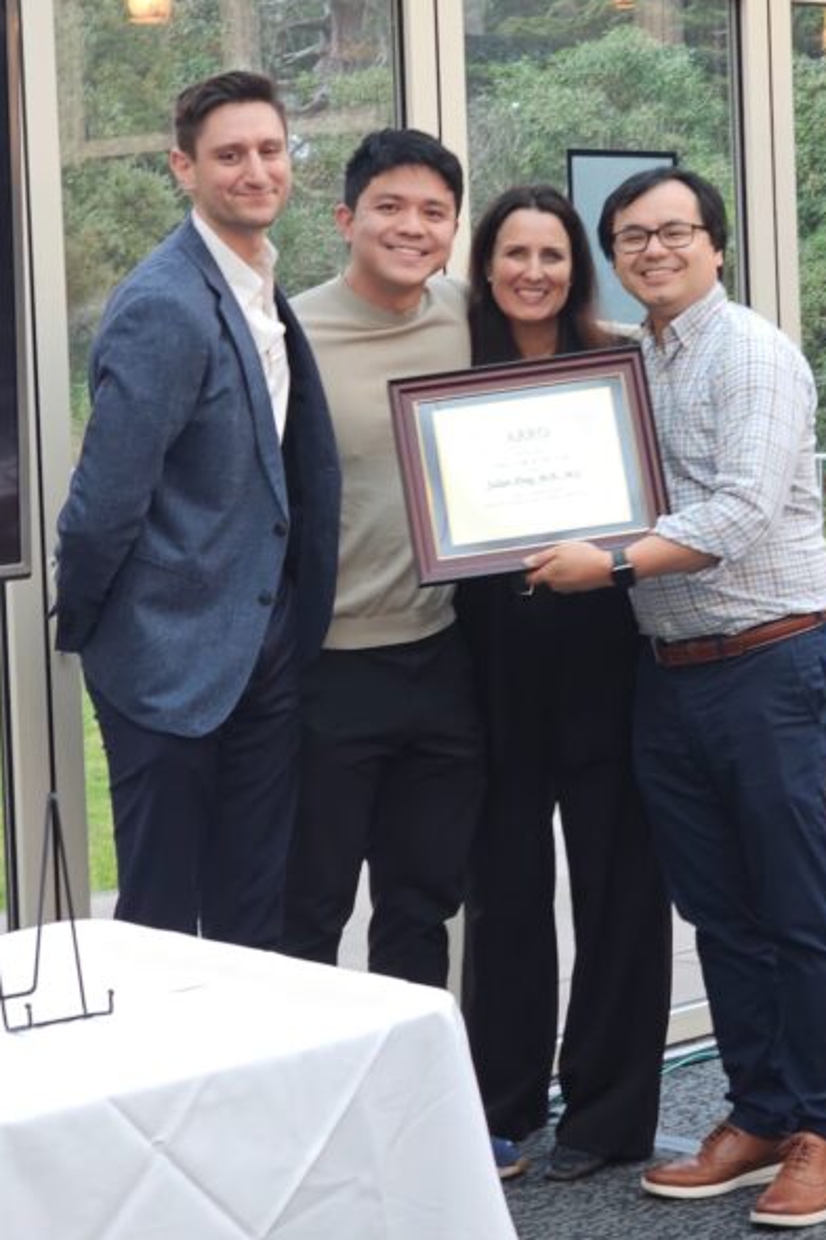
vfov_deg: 27.7
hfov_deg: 18.7
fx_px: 2514
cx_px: 456
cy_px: 614
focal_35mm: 73
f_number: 2.4
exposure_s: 1/9.99
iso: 160
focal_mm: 7.9
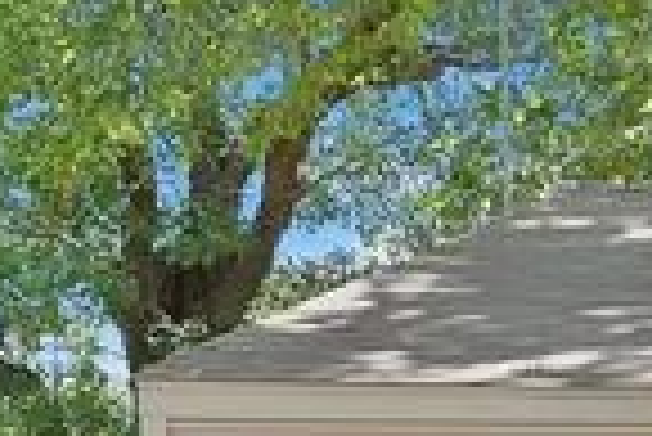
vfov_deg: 8.4
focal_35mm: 155
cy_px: 881
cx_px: 1785
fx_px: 2810
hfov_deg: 10.5
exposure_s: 1/15
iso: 640
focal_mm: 22
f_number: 9
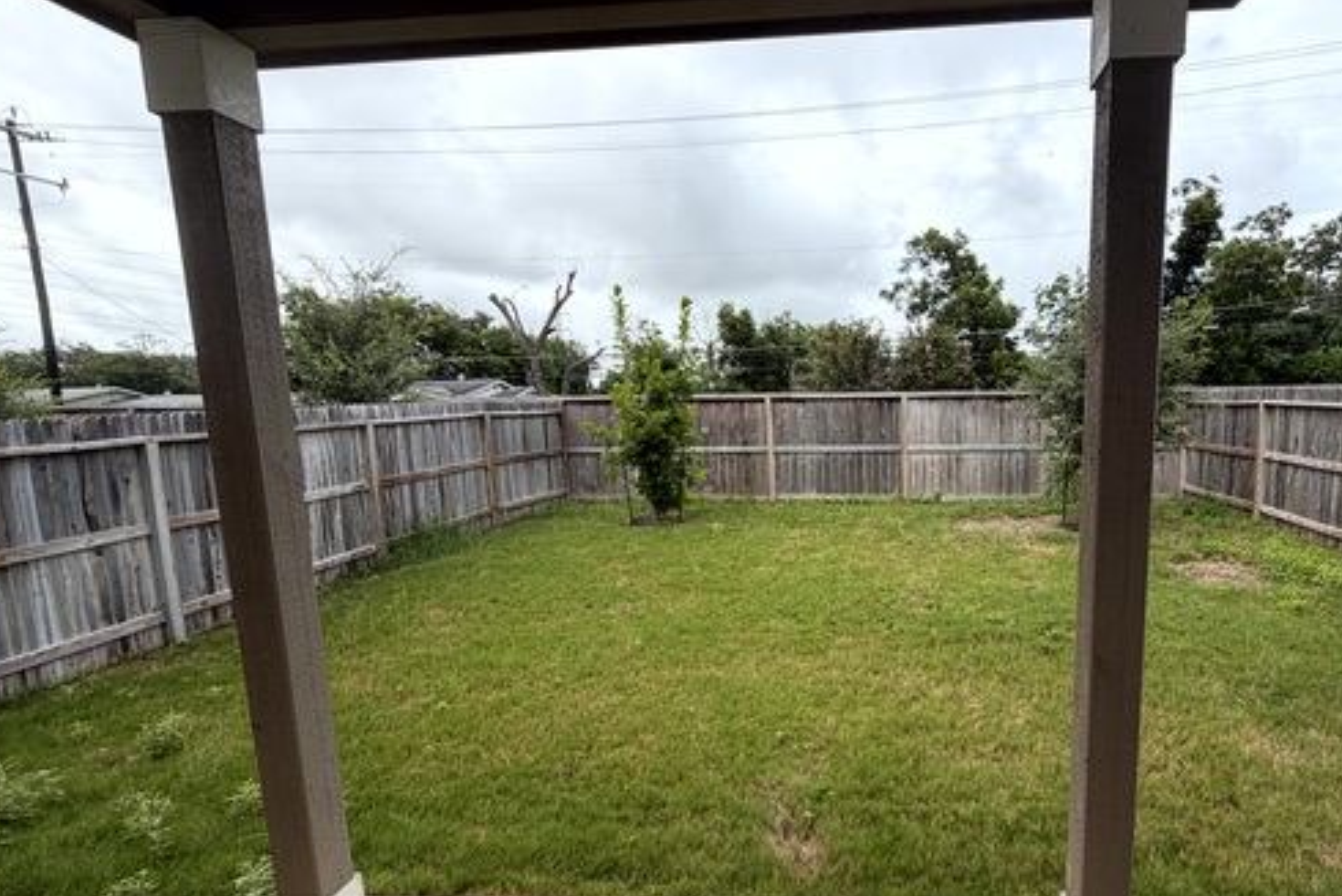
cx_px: 838
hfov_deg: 85.2
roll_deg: +1.6
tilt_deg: -8.3
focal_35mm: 19
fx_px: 708
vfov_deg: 64.3
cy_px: 515
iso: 40
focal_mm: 2.22
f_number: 2.2
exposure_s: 1/770
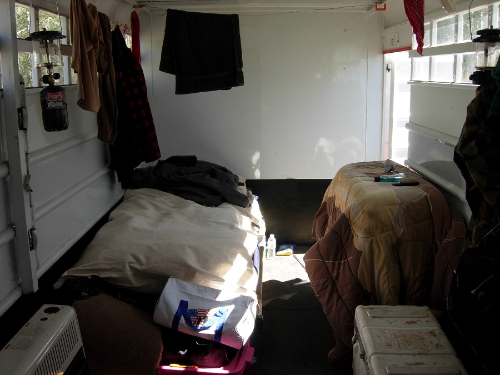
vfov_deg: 39.7
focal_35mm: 36
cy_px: 188
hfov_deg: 51.4
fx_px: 520
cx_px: 250
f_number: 3.8
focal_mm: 7.5
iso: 50
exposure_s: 1/111
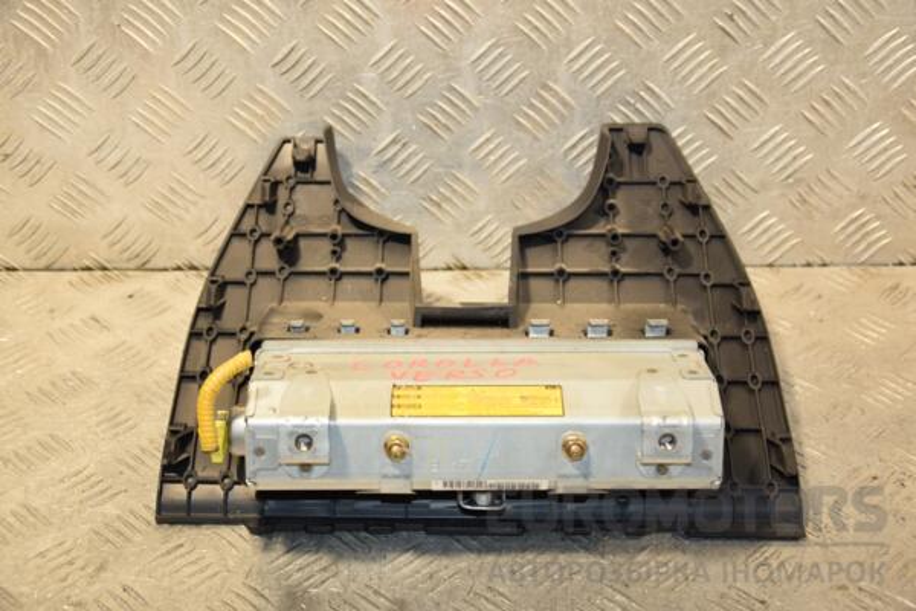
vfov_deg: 21.6
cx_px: 458
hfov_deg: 31.9
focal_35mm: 63
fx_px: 1603
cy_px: 306
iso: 800
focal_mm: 42
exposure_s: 1/160
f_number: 4.8
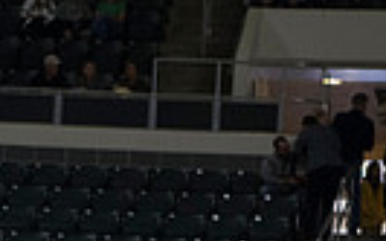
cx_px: 46
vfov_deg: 4.2
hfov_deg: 6.7
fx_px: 3270
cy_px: 536
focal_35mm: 311
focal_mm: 70
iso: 2000
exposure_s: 1/500
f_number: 3.5
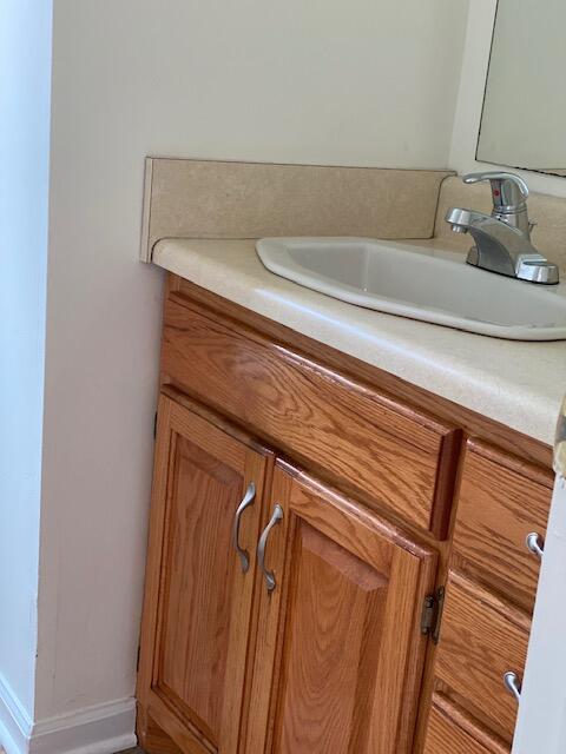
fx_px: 1134
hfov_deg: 28.0
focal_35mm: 52
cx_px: 283
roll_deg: -5.2
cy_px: 377
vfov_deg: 36.8
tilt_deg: -14.9
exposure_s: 1/40
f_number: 2
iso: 125
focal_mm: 6
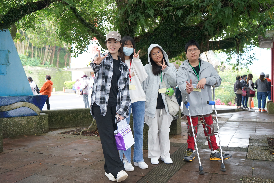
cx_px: 137
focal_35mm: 34
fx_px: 259
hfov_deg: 55.8
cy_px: 92
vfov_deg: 38.9
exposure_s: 1/160
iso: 2000
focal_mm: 34
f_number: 4
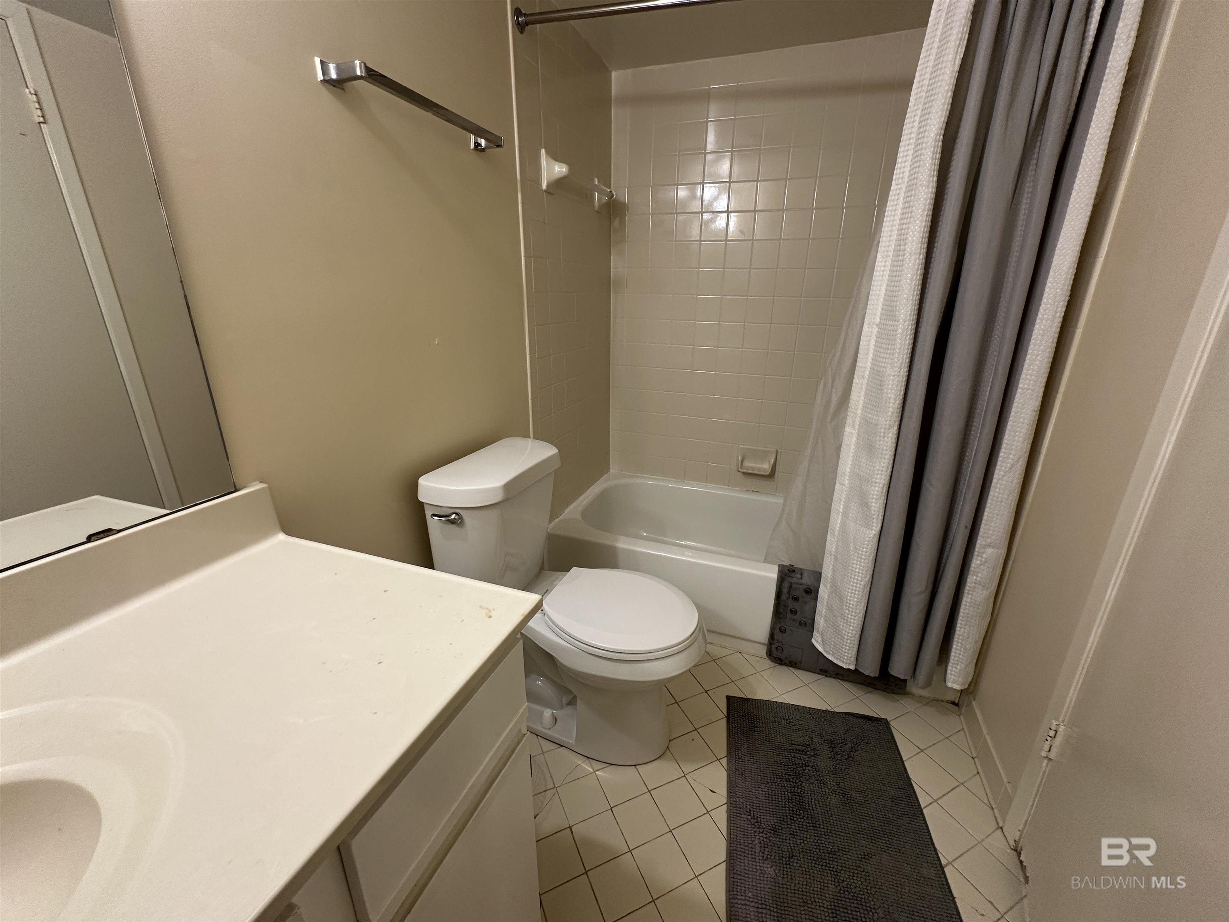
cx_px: 614
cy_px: 461
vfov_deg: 85.7
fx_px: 497
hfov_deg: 102.1
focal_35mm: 14
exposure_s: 1/60
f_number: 2.2
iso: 160
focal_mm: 2.22
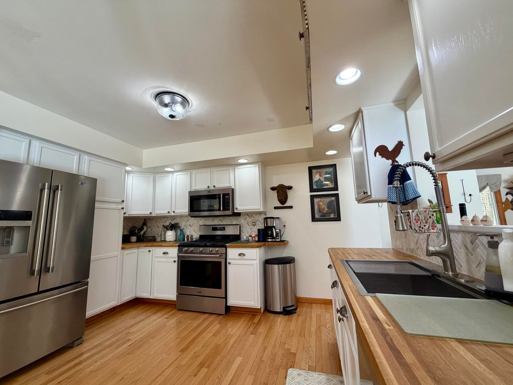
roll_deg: +2.2
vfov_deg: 85.7
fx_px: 207
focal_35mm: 14
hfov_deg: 102.1
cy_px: 192
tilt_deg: +7.6
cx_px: 256
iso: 200
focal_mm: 2.22
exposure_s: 1/120
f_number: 2.2
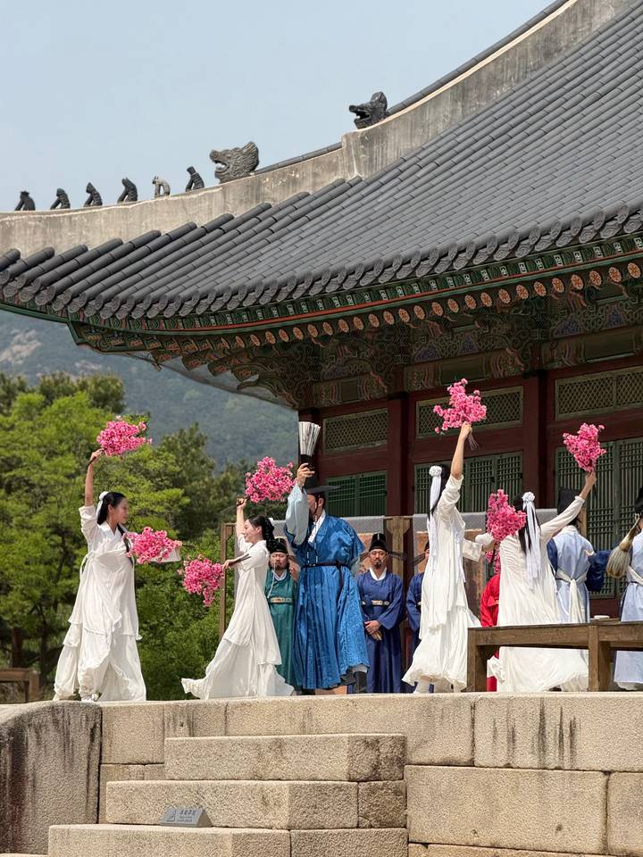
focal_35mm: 120
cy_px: 428
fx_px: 2972
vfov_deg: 16.4
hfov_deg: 12.3
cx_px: 322
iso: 64
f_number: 2.8
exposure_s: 1/1773
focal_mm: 15.66
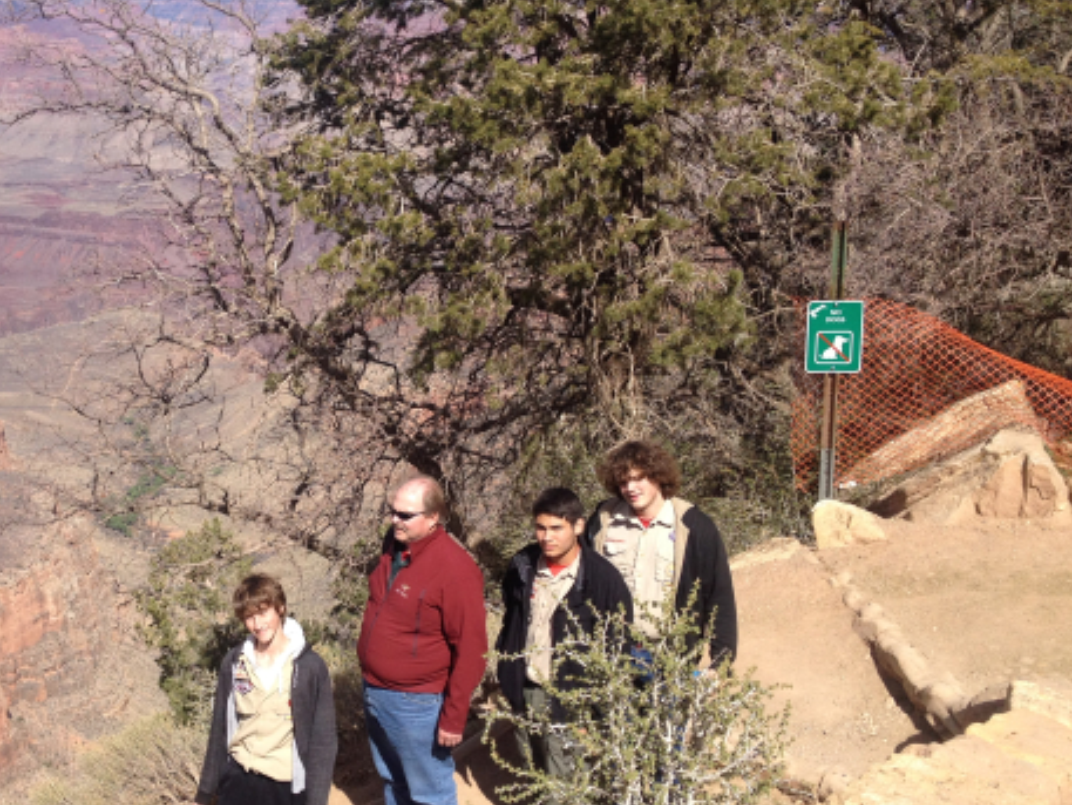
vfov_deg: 29.7
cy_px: 444
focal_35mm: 49
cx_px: 328
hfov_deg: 38.3
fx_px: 1518
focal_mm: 4.28
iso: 50
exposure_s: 1/1672
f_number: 2.4
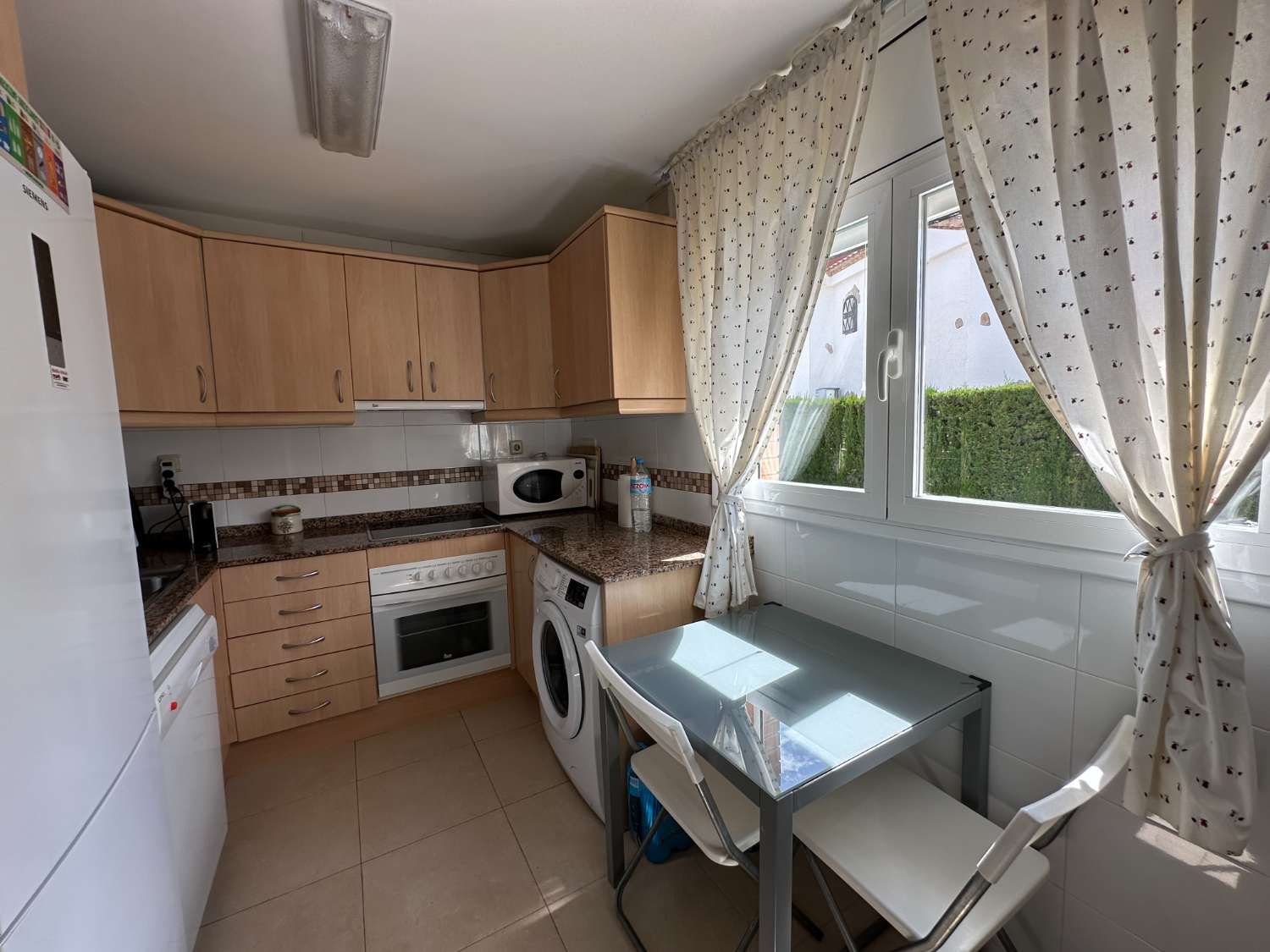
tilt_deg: -5.5
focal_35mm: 14
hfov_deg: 102.1
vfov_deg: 85.7
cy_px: 476
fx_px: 514
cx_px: 635
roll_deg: +1.5
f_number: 2.2
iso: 40
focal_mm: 2.22
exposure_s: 1/236
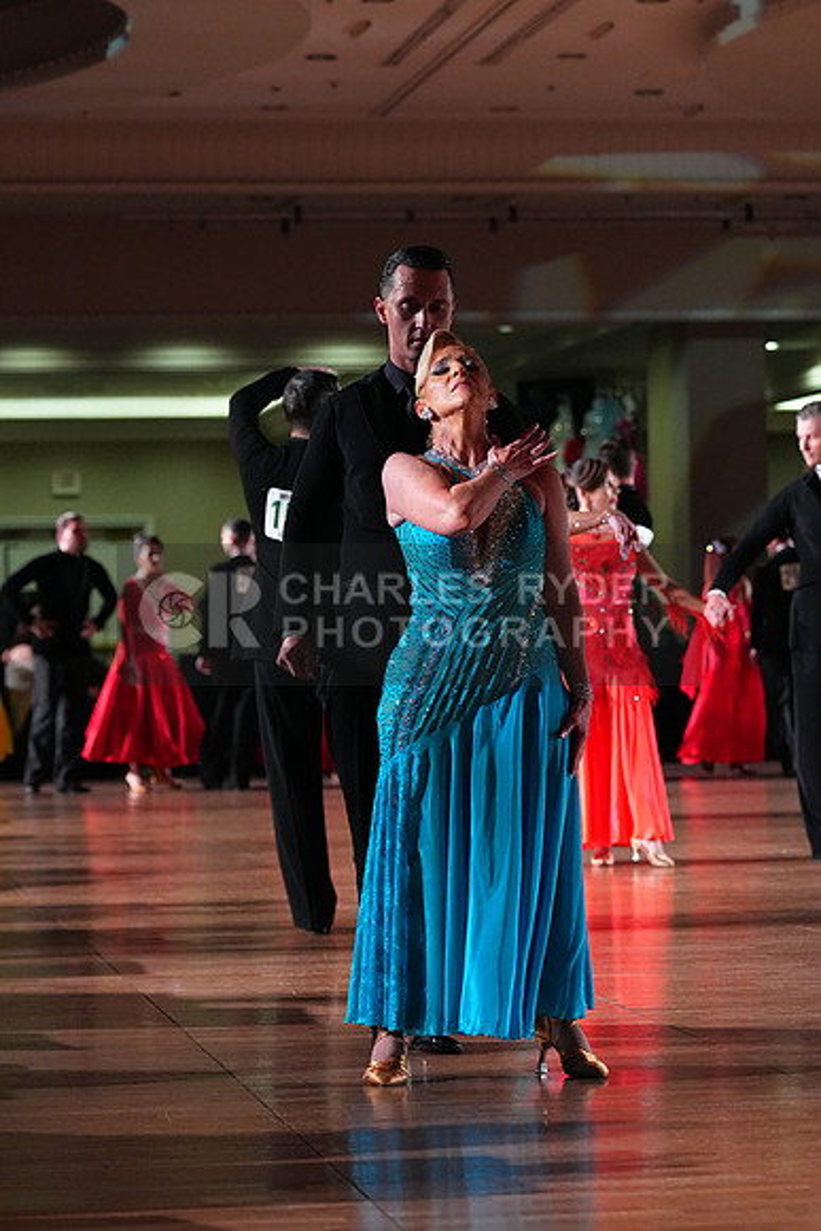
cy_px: 616
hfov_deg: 11.4
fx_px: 4102
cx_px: 410
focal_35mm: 120
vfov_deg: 17.1
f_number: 5
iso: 8000
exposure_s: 1/400
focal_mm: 120
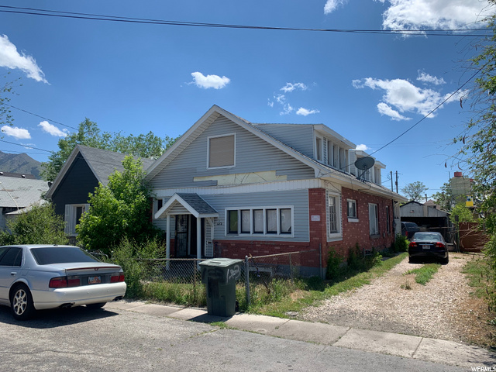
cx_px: 248
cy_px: 186
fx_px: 373
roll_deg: -1.8
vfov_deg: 53.1
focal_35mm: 26
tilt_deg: +8.0
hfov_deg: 67.3
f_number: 1.8
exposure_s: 1/2208
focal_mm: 4.25
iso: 25
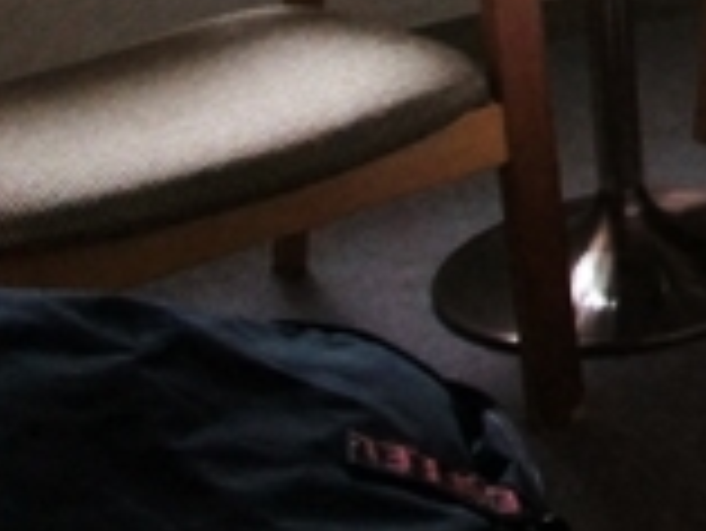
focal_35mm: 147
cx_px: 1605
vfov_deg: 9.3
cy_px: -639
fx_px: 3000
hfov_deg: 11.5
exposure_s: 1/60
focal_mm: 20
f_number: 3.5
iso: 1600
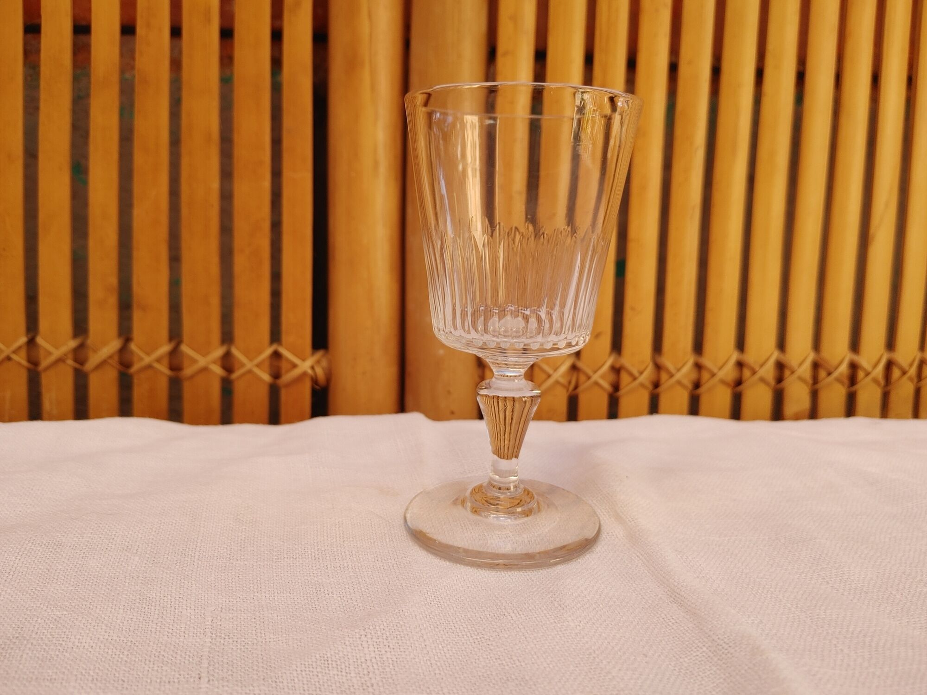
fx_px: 696
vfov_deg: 53.1
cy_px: 348
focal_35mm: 26
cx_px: 464
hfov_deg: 67.3
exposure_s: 1/166
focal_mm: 4.81
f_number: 1.8
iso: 50
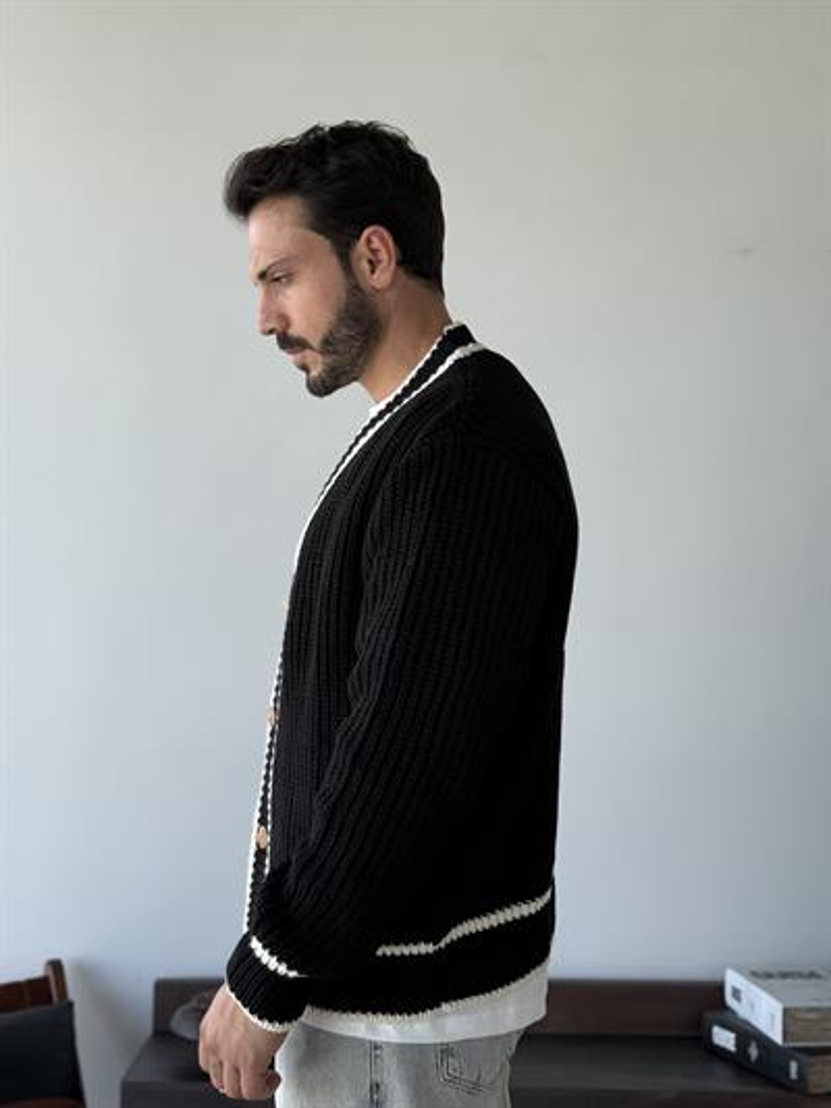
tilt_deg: +2.4
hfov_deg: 30.3
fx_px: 1536
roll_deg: -0.8
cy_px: 554
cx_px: 416
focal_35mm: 48
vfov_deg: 39.6
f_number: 1.78
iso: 64
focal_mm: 6.76
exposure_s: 1/258
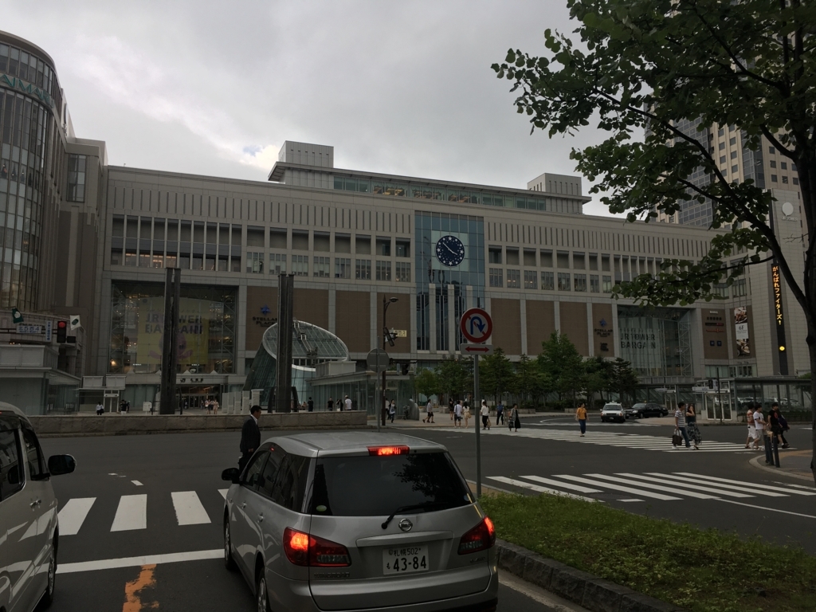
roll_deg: +1.0
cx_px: 408
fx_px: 684
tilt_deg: +9.4
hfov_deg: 61.7
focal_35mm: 29
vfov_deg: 48.2
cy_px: 306
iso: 25
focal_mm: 4.15
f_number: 2.2
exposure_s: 1/298
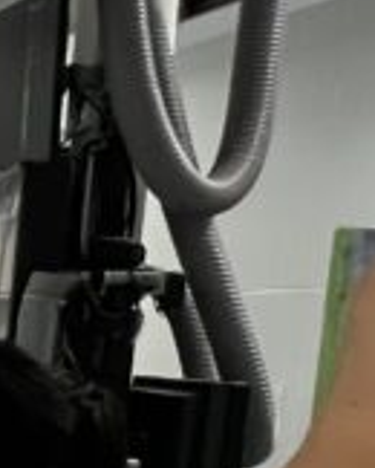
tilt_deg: -4.7
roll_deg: -1.7
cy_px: 439
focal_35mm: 80
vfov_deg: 23.1
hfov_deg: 9.8
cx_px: -912
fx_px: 1108
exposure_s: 1/100
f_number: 1.8
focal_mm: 1.57
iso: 250
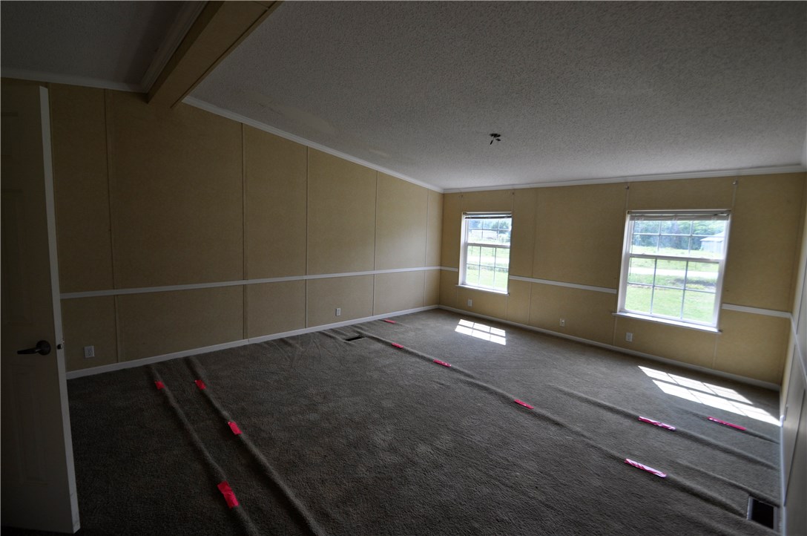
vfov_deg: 77.1
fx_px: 336
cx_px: 404
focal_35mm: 15
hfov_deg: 100.5
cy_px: 268
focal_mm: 10
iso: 220
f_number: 5.6
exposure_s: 1/125
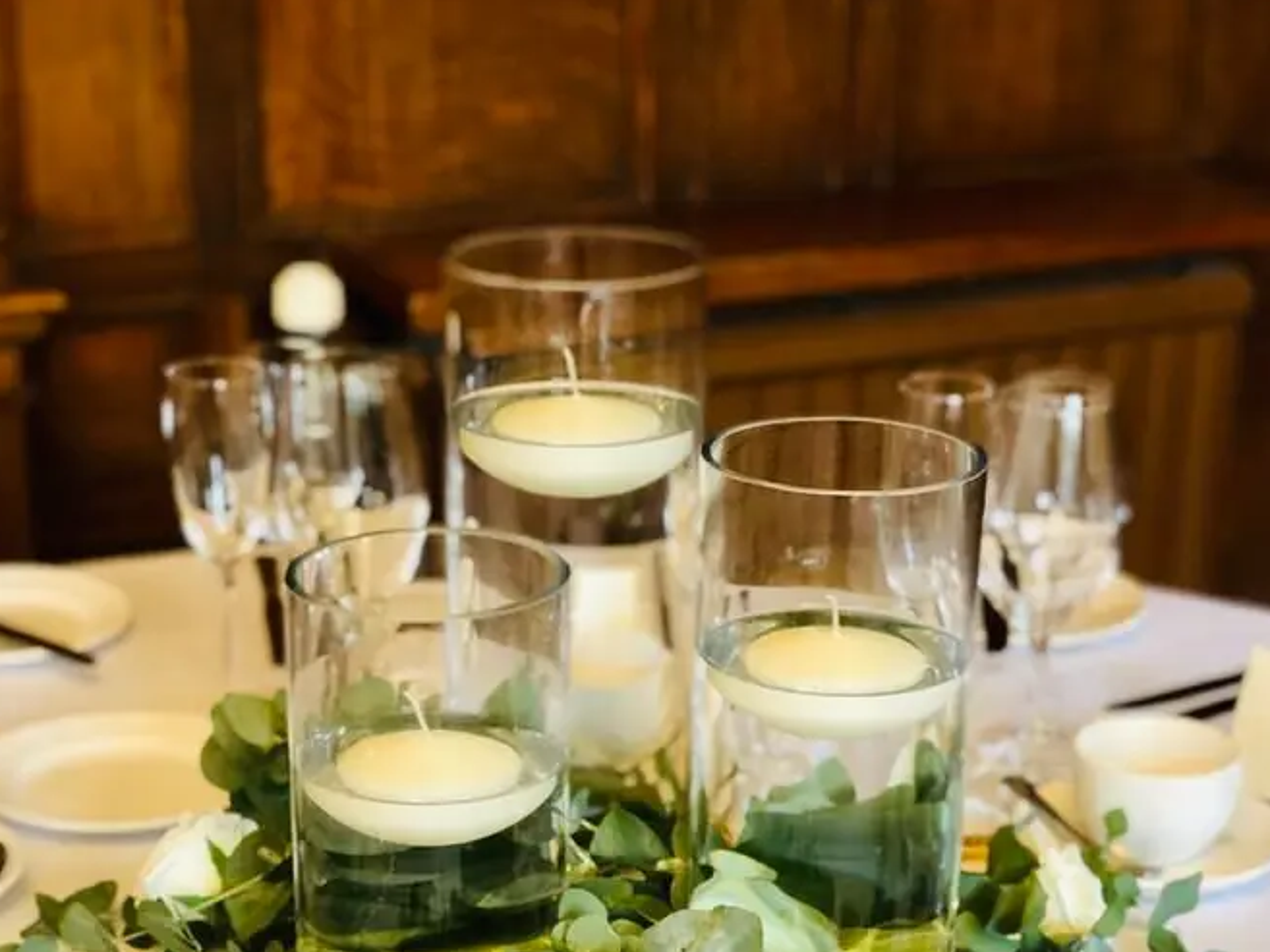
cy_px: 886
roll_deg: -1.2
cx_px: 667
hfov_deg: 25.7
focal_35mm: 76
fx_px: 2789
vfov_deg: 19.0
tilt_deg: -25.7
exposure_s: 1/14
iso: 160
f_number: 2.4
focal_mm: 6
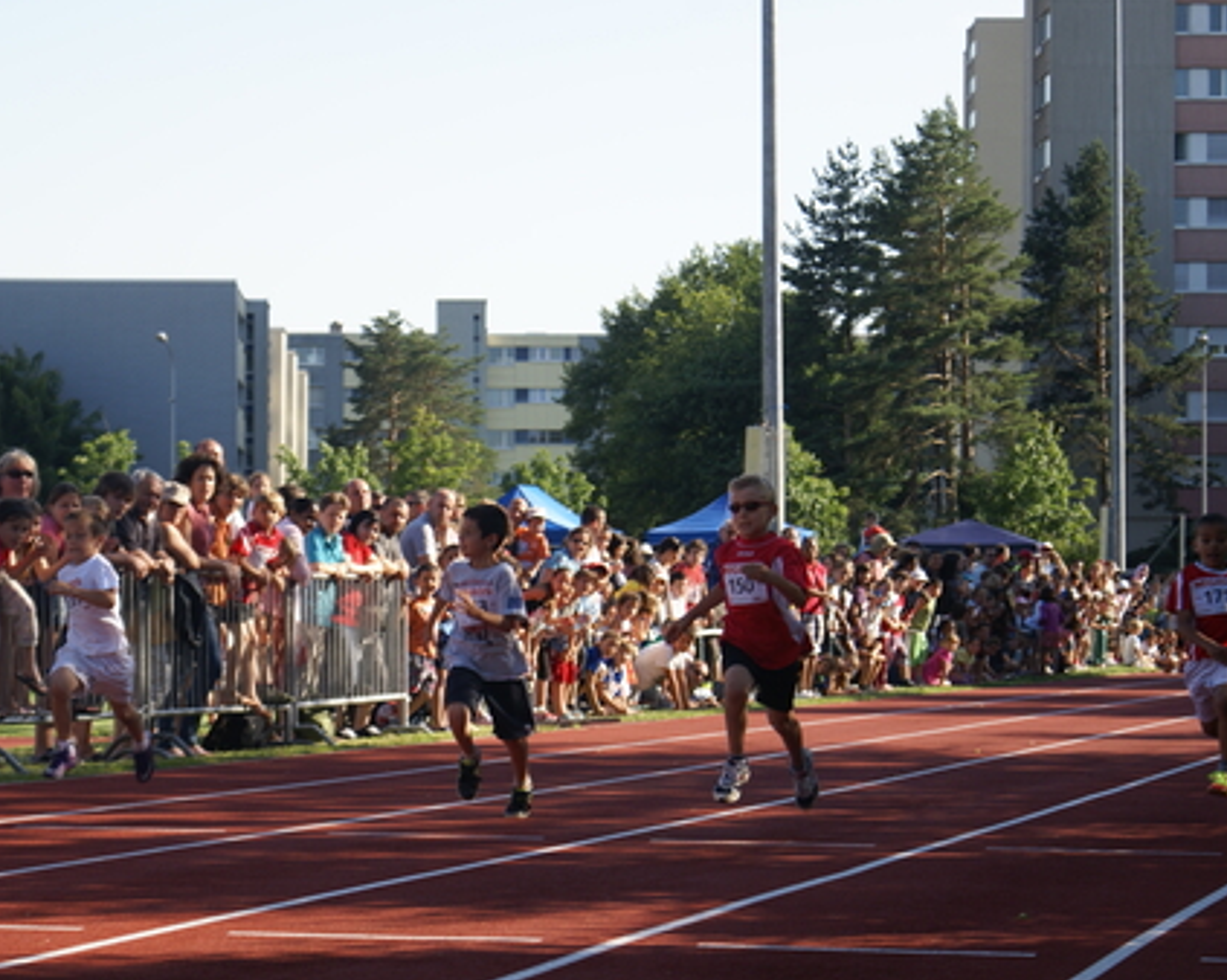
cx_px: 522
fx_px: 4574
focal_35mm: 126
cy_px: 506
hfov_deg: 15.3
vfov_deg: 12.2
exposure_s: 1/250
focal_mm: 70
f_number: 5.6
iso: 100
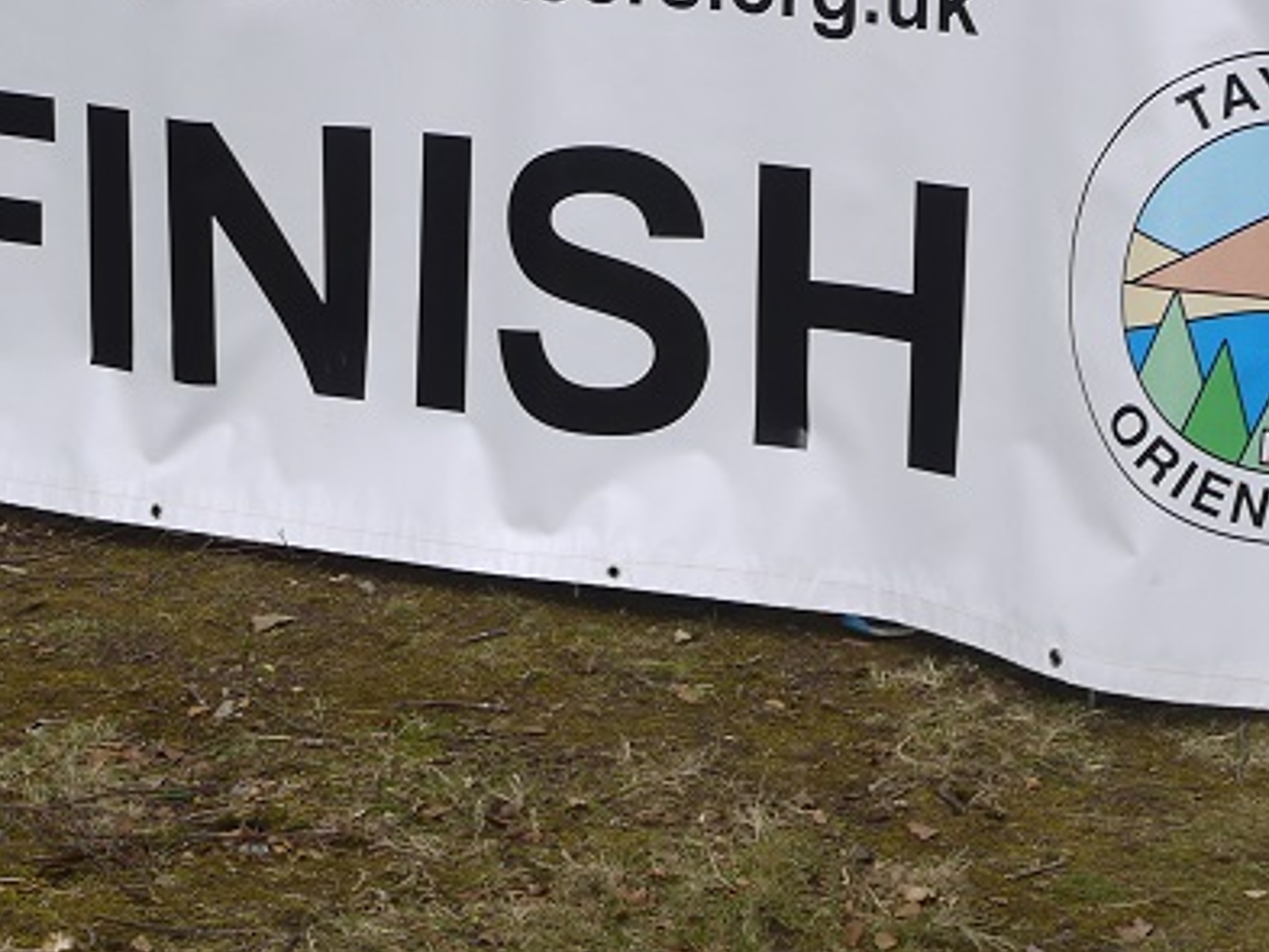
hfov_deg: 16.1
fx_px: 4474
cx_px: 523
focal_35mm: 122
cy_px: -148
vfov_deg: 11.9
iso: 100
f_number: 6.3
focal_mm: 24
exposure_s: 1/200
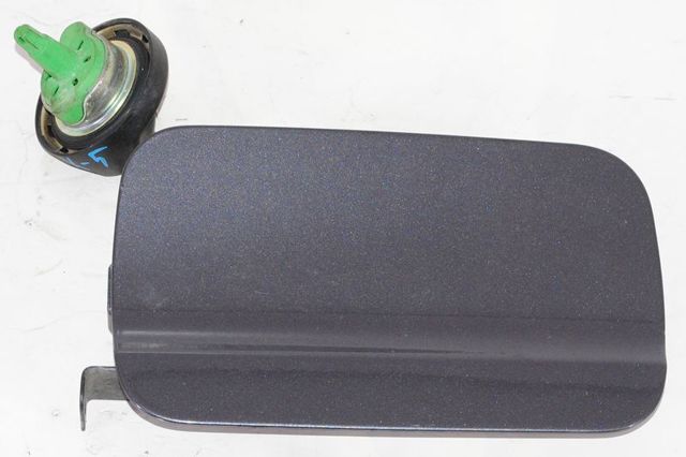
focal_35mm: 82
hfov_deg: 24.6
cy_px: 228
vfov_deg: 16.5
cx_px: 343
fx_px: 1571
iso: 400
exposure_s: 1/40
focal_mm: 55
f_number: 9
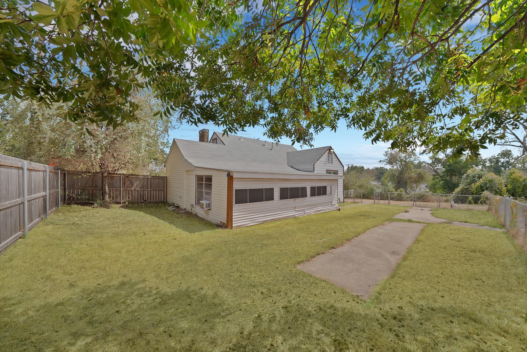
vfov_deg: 90.1
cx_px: 264
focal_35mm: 12
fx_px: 176
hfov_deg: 112.6
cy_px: 176
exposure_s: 1/100
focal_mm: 12
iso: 640
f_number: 9
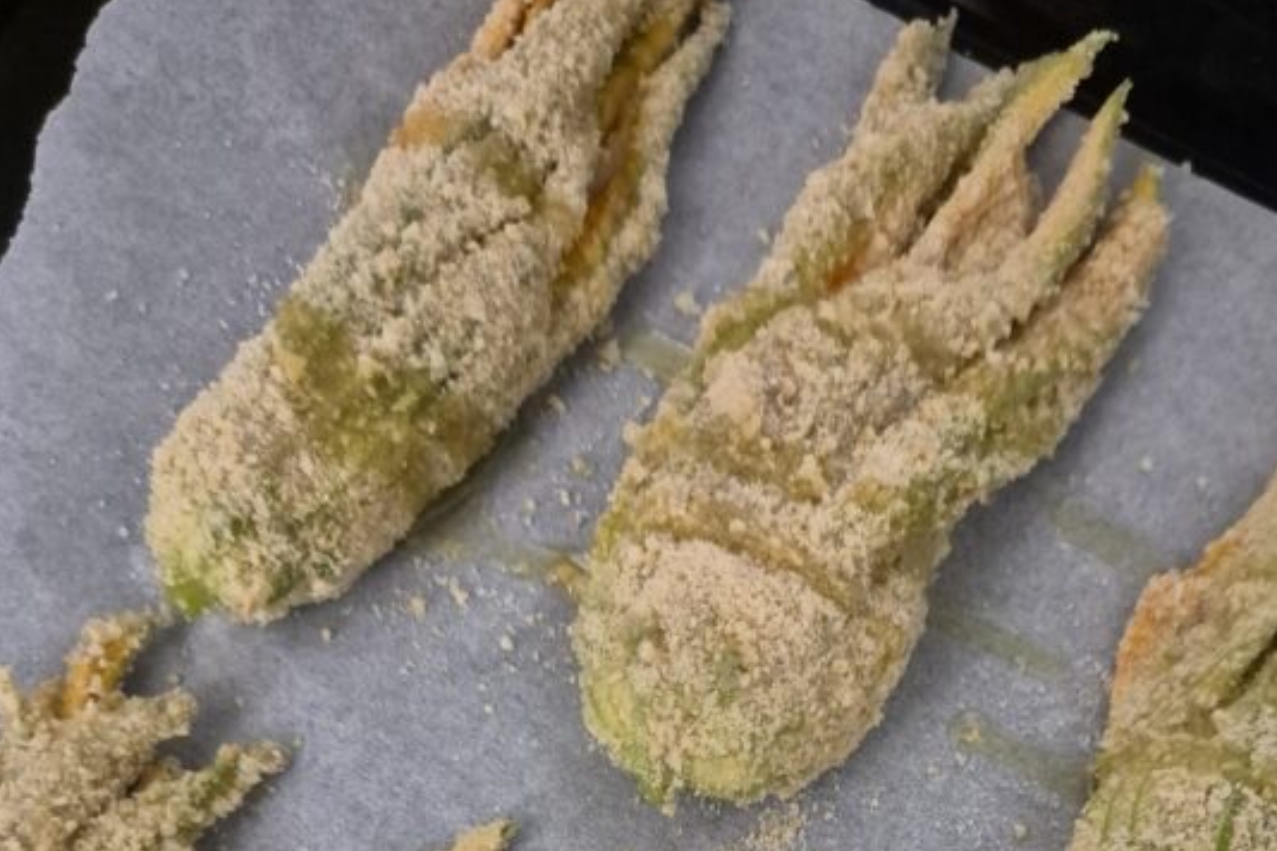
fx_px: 1525
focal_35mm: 43
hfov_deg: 45.3
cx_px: 732
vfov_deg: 26.7
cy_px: 1085
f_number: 1.8
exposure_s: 1/100
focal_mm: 5.4
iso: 2000
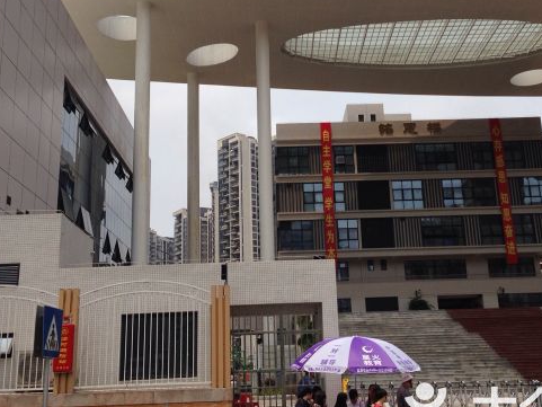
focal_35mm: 48
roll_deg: +1.6
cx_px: 293
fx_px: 752
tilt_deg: +15.7
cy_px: 172
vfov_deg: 30.2
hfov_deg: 39.6
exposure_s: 1/2857
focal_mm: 4.12
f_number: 2.4
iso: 50
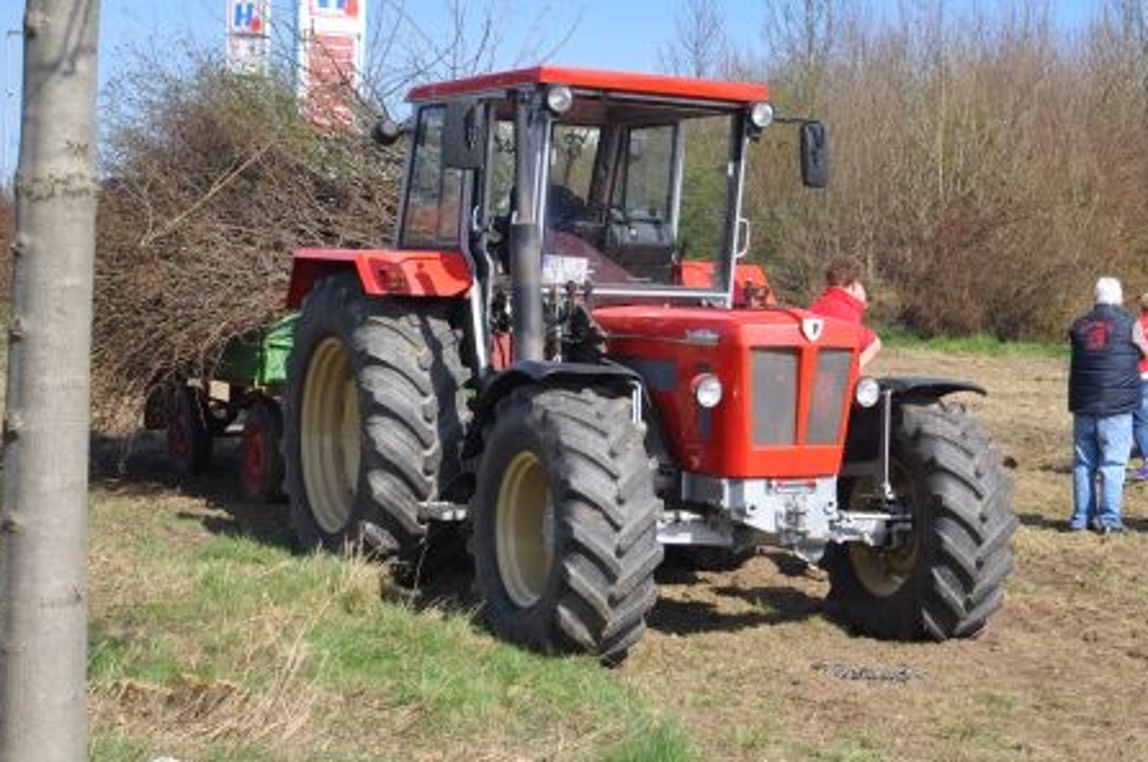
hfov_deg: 31.3
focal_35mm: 62
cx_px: 973
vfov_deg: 21.9
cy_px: 354
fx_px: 1971
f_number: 9
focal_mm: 23
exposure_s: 1/320
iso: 200
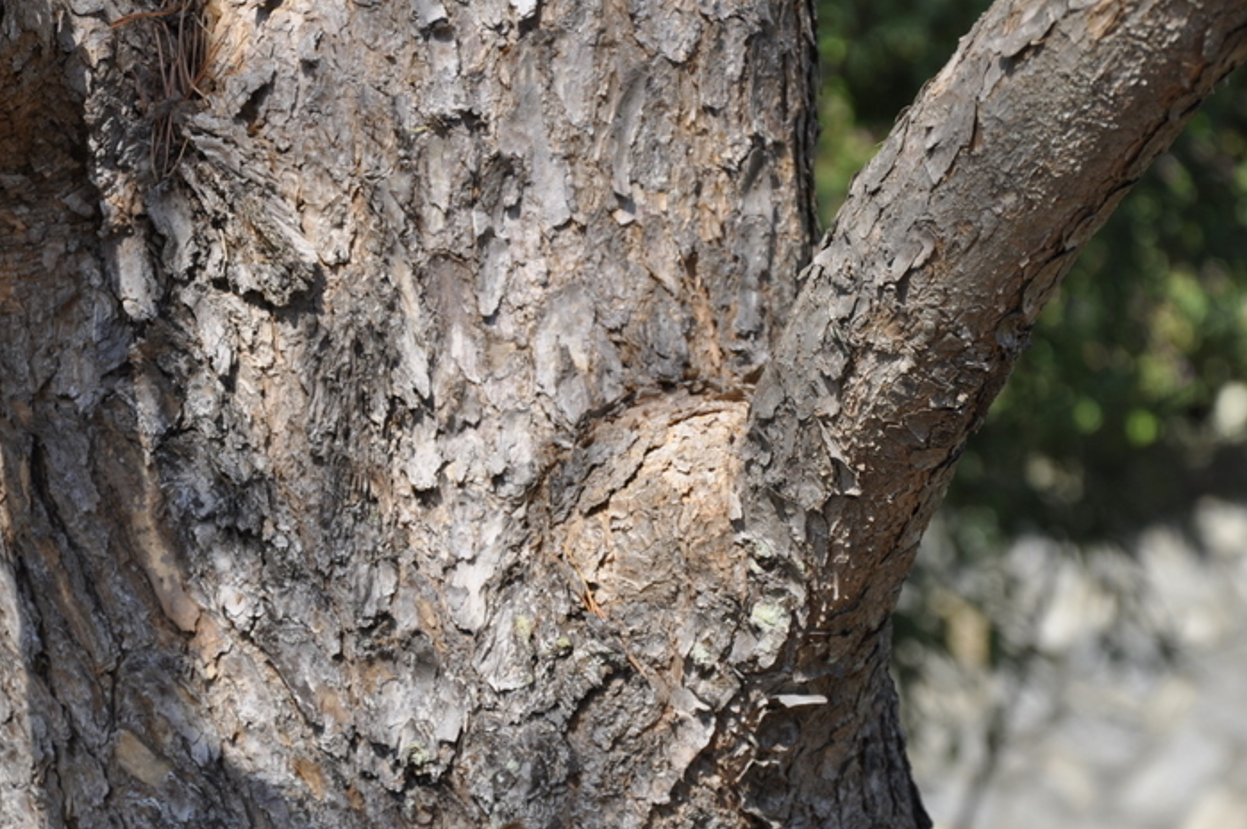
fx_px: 6249
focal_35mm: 181
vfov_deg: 7.6
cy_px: 447
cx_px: 602
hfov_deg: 11.4
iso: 200
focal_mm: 105
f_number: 8
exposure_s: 1/250
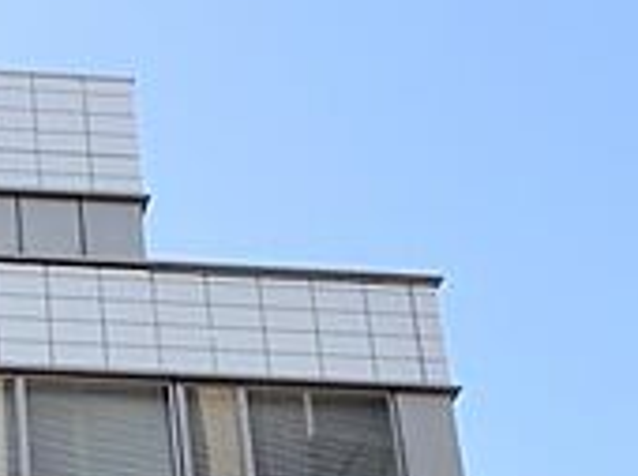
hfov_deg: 15.8
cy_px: 656
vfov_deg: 12.2
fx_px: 2153
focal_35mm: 117
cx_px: -233
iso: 80
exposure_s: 1/500
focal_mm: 5.26
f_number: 4
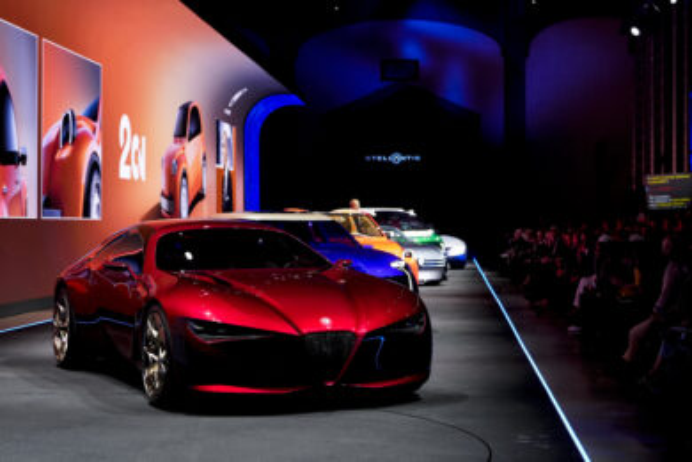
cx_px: 346
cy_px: 231
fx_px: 1345
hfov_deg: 28.8
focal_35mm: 70
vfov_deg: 19.5
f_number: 4.5
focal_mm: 70
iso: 1000
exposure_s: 1/250
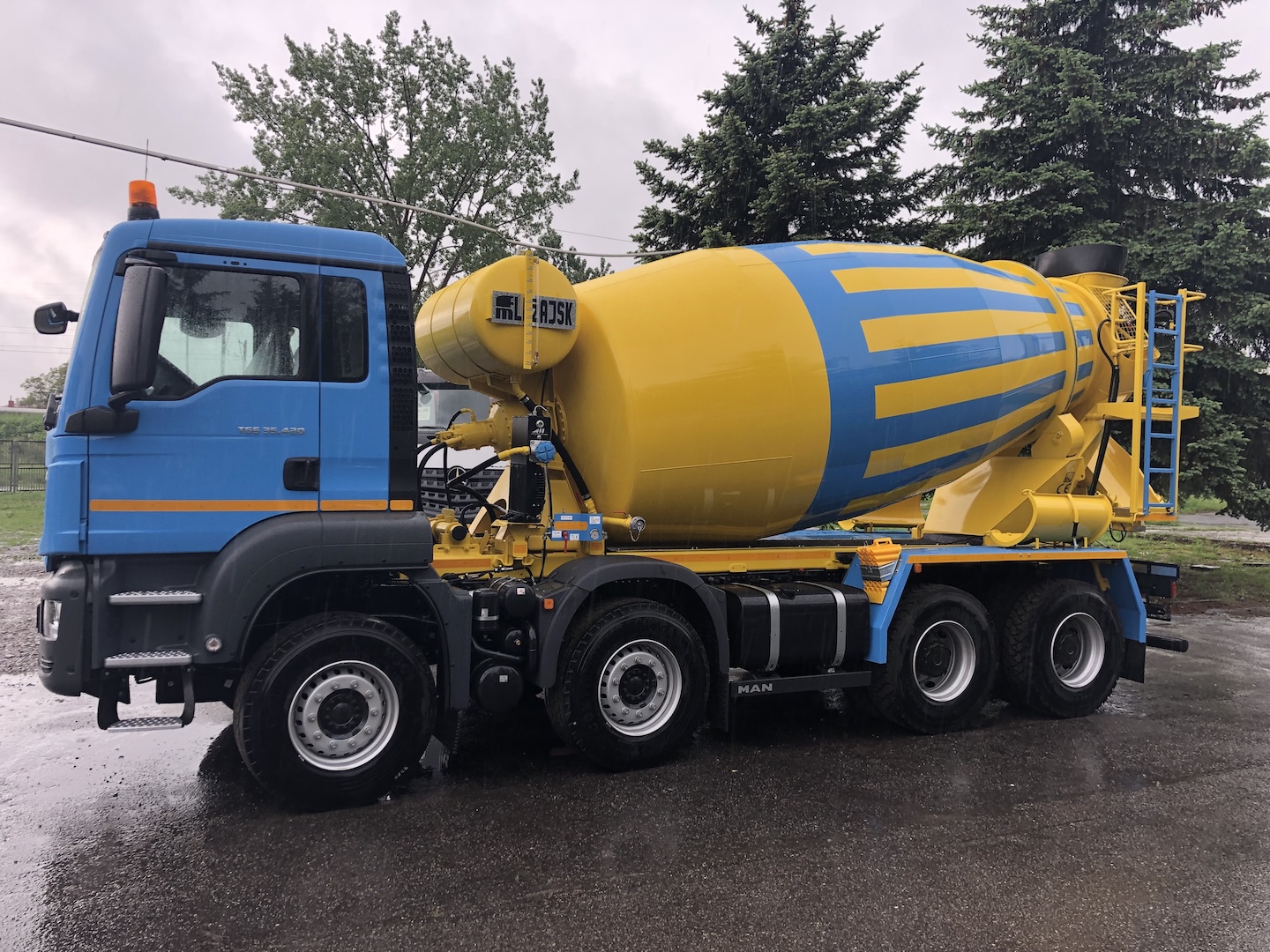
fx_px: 1027
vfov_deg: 49.7
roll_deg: -2.1
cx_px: 635
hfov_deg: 63.4
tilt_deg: +0.7
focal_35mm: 28
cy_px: 476
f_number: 1.8
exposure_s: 1/120
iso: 25
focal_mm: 4
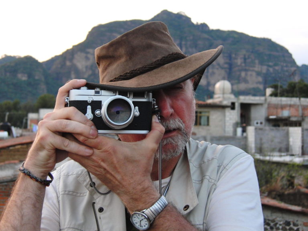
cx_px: 154
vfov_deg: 19.6
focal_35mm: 75
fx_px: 667
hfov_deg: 26.0
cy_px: 116
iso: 200
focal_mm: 15.1
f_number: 2.9
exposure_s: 1/80
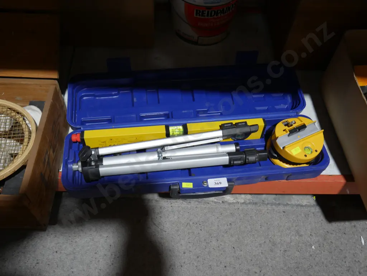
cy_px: 138
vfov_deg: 41.8
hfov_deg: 53.9
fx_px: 361
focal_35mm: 34
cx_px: 184
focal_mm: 17
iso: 400
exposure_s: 1/60
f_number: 4
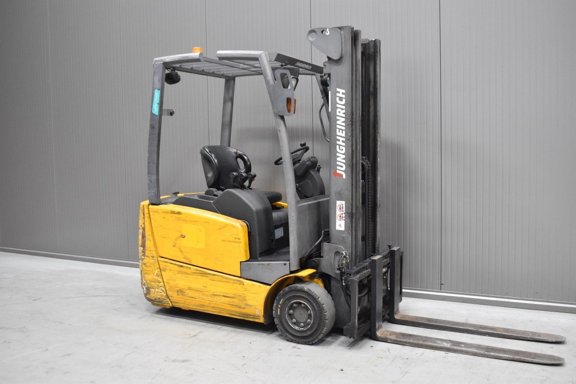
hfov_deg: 55.1
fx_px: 552
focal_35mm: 34
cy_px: 192
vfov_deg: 38.4
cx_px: 288
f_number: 4.5
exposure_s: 1/40
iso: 1600
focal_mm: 23
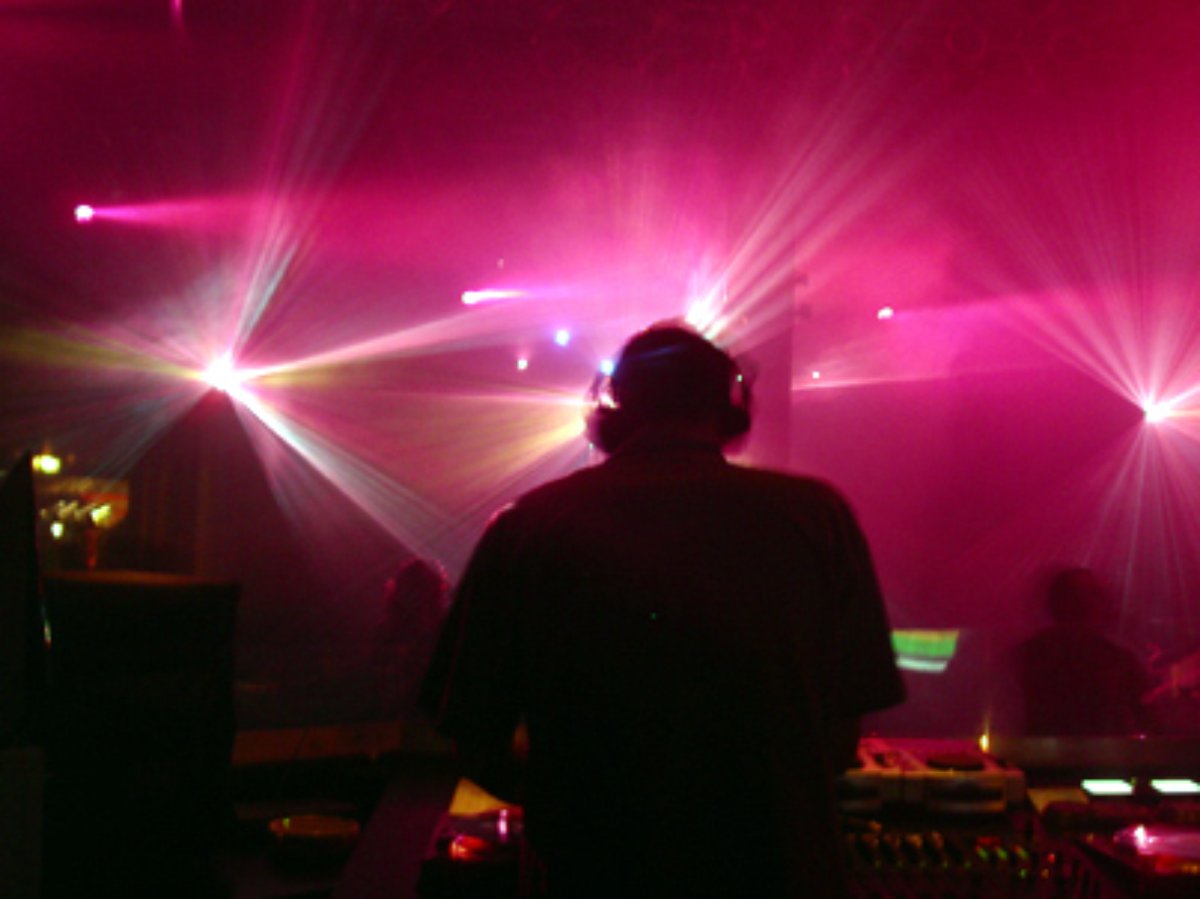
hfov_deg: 49.0
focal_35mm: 38
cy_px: 450
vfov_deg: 37.7
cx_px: 600
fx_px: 1317
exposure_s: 1/3
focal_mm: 7.8
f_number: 2.8
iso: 200
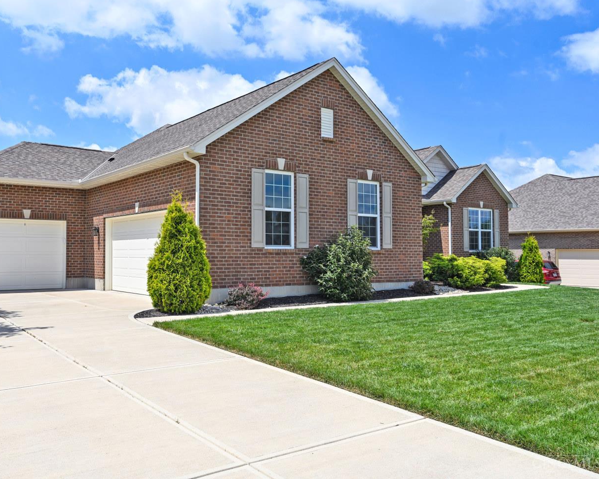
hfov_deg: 59.9
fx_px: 514
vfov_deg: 50.0
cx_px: 238
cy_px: 233
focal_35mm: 29
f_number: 7.1
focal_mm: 25
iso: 100
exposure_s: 1/400
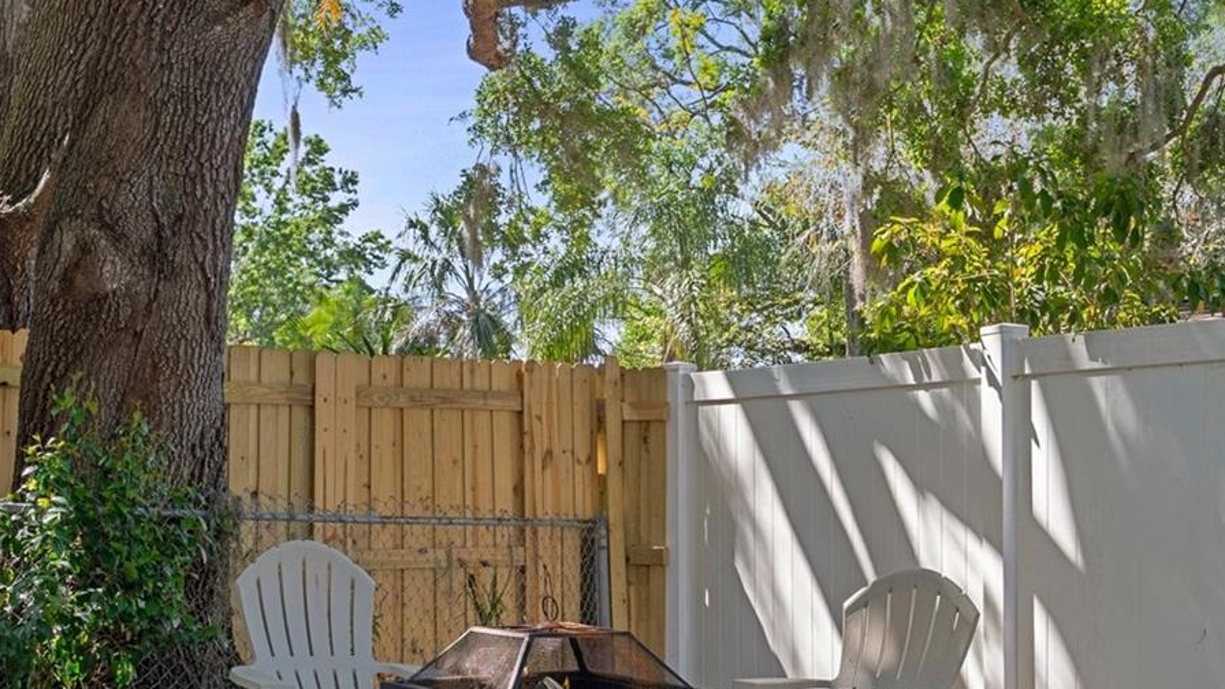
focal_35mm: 58
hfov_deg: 35.9
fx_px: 1884
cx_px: 511
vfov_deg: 20.5
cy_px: 526
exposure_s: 1/60
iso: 320
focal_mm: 31
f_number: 9
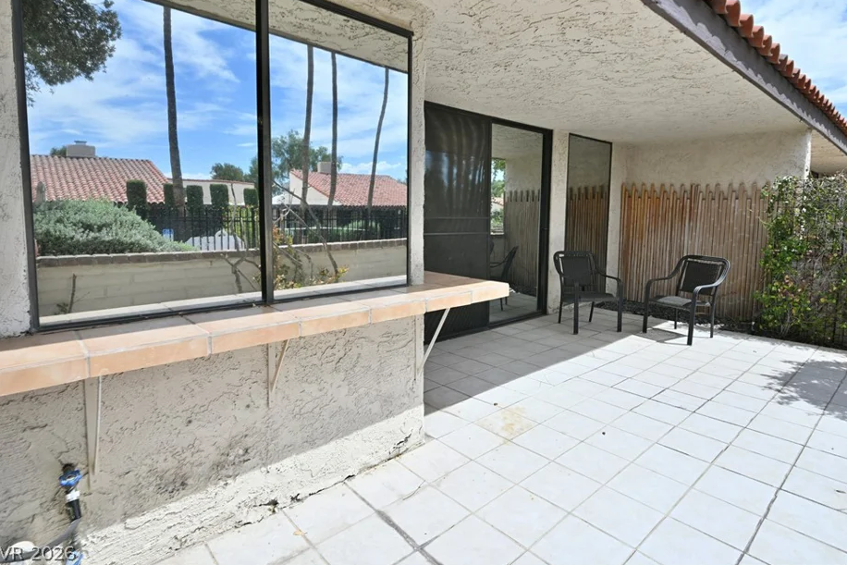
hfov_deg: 85.1
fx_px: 460
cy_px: 251
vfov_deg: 62.9
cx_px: 457
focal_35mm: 20
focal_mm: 17.5
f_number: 14
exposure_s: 1/60
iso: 100
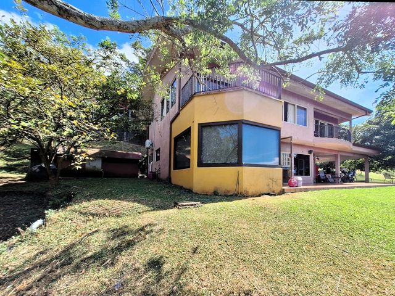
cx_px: 198
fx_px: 148
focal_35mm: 13
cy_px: 148
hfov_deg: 106.2
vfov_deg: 89.9
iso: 40
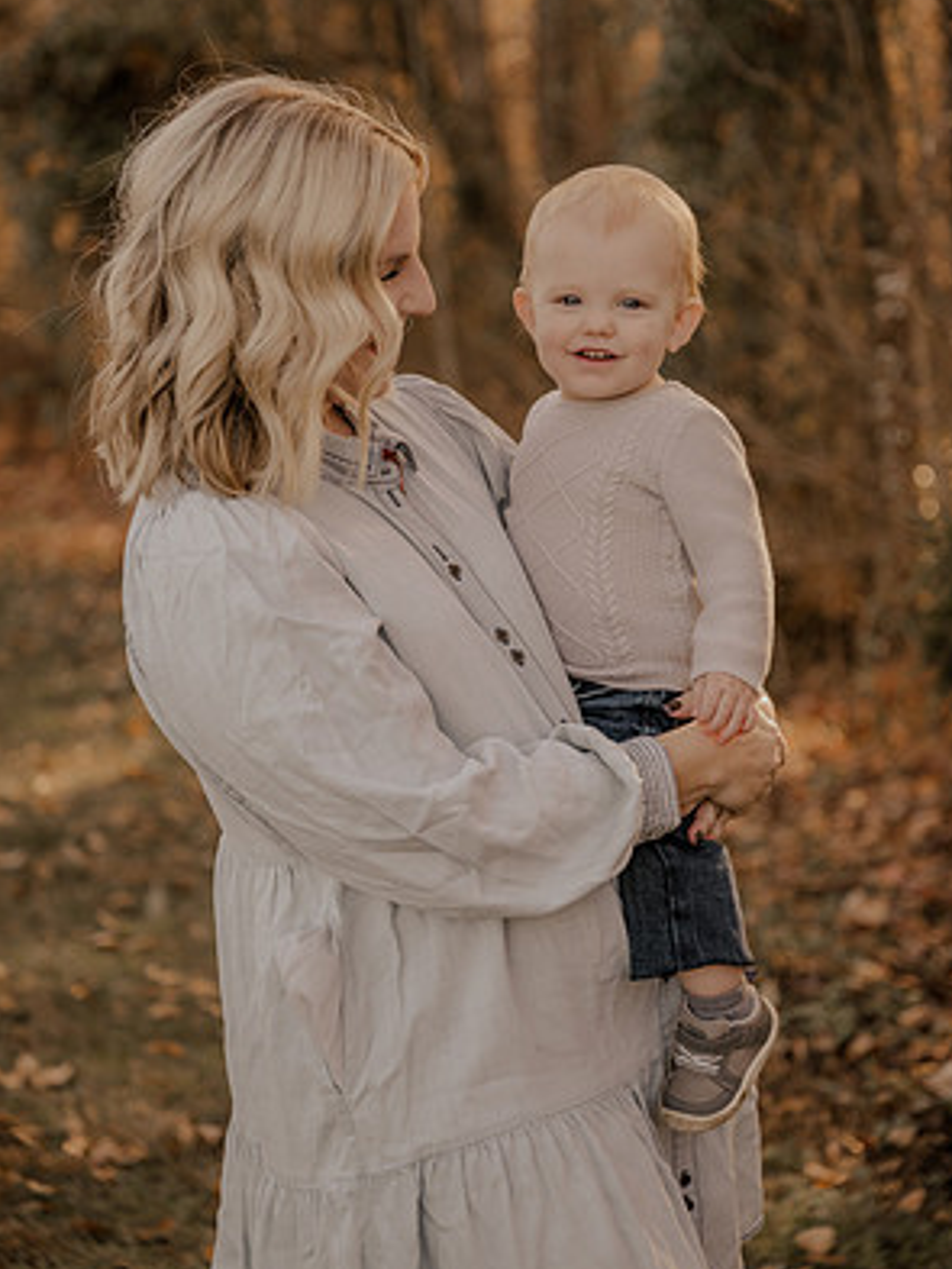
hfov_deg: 19.1
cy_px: 597
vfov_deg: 25.3
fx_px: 2822
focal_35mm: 77
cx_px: 478
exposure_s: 1/320
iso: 200
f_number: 2.8
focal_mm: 70
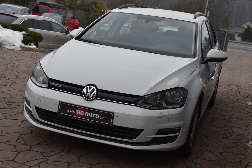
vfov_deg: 24.7
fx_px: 385
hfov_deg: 36.2
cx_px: 126
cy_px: 84
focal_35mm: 55
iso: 500
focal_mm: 55
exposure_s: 1/250
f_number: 8
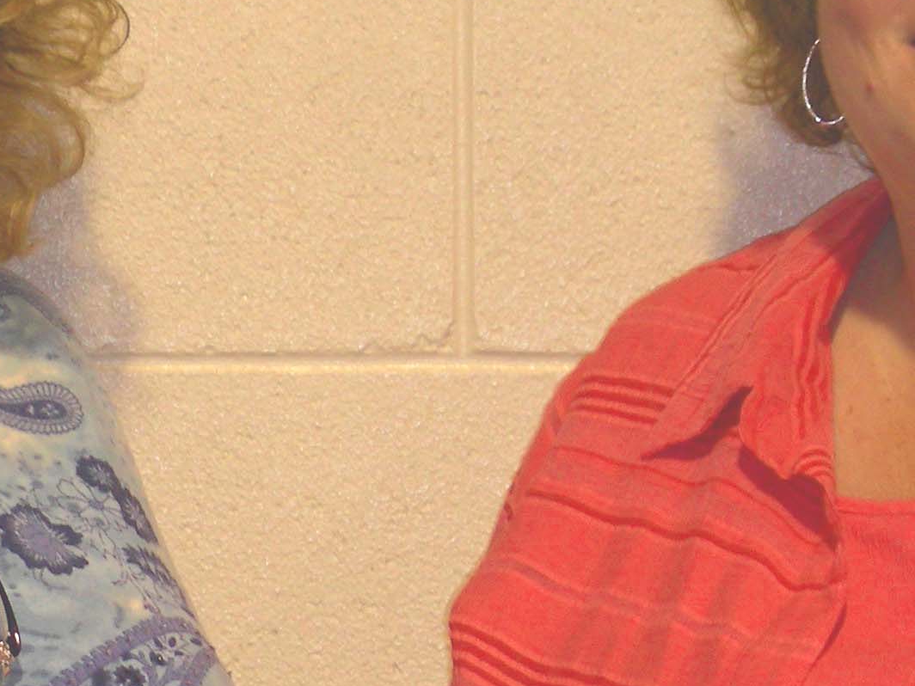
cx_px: 323
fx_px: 5524
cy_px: 387
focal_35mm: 209
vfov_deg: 7.1
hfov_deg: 9.5
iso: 50
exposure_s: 1/30
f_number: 3.5
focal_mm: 13.2
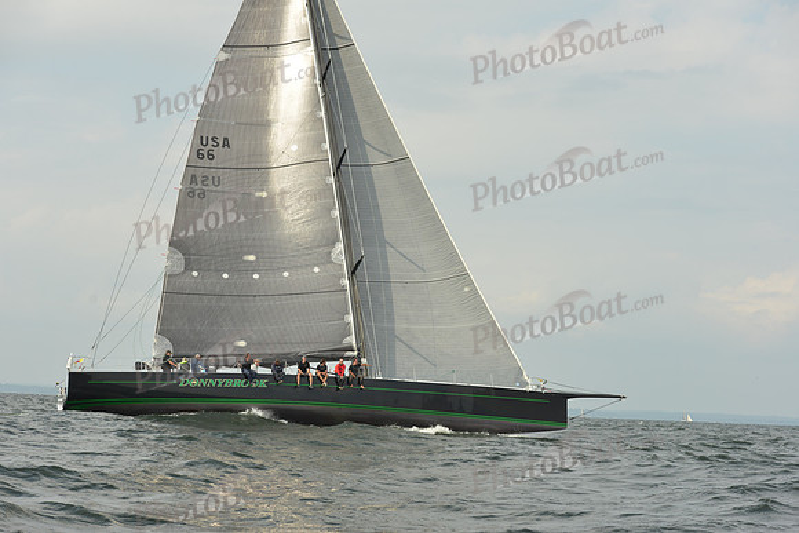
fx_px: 1554
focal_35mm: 70
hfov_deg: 28.8
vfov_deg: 19.5
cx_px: 400
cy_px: 266
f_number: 7.1
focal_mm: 70
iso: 320
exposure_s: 1/1250
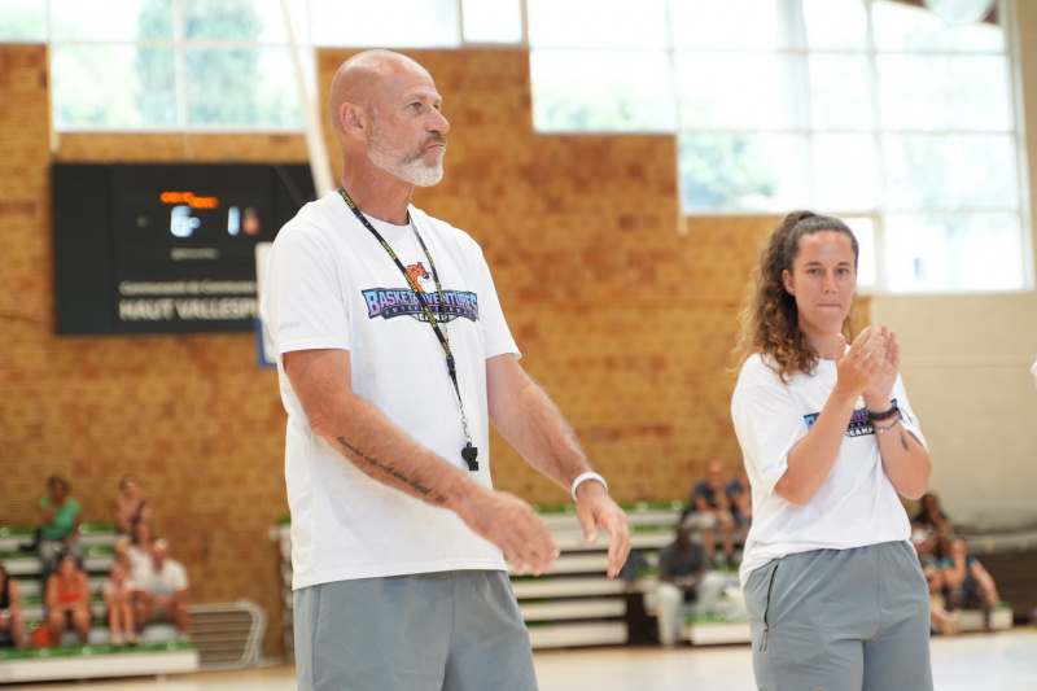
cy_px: 346
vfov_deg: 14.0
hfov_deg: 20.9
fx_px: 2808
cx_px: 518
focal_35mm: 98
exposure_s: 1/320
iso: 800
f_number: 2.8
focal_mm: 65
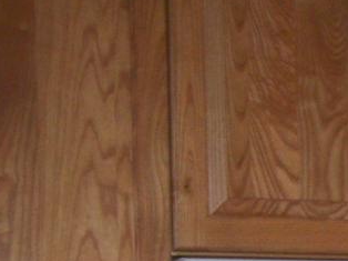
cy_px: 488
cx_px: 598
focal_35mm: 155
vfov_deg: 9.1
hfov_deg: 11.9
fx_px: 1557
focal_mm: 6.3
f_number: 2.8
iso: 160
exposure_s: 1/60
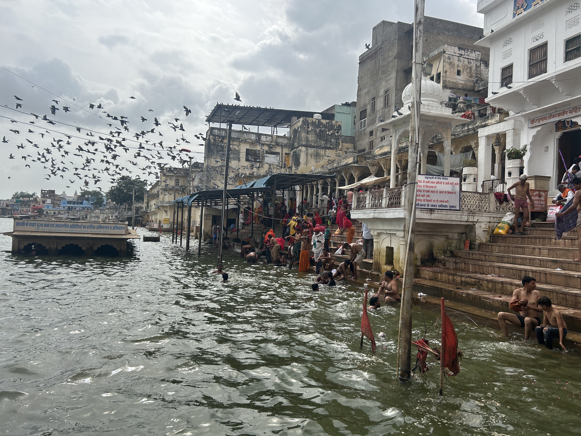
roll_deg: -2.0
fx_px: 436
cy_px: 218
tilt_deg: +1.1
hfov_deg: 67.3
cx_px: 290
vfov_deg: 53.1
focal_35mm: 26
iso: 50
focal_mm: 5.7
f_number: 1.5
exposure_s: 1/5587
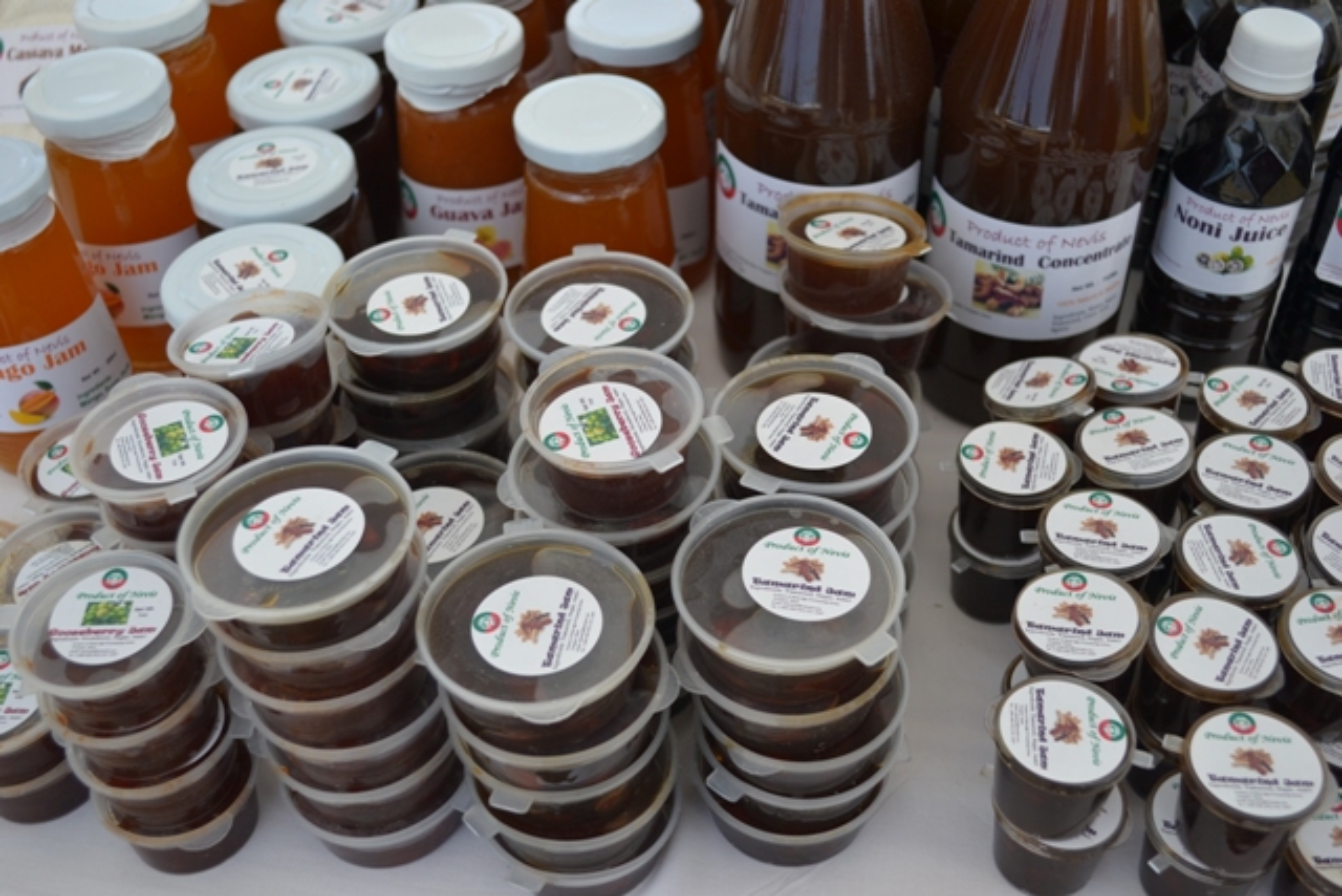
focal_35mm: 39
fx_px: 1454
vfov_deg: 34.2
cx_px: 671
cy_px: 448
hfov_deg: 49.5
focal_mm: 26
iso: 100
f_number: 4.2
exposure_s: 1/400
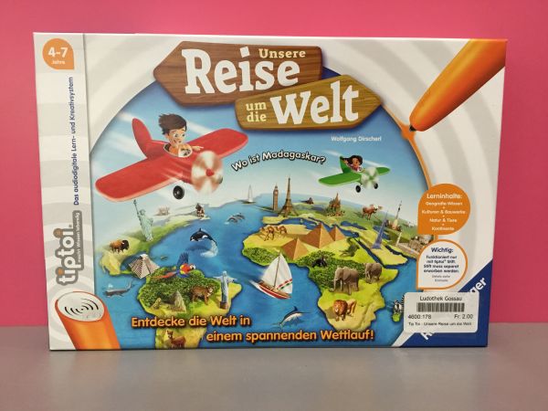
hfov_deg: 58.4
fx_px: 491
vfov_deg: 45.4
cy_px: 206
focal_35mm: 31
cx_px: 274
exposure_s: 1/33
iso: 160
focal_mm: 3.3
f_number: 2.4
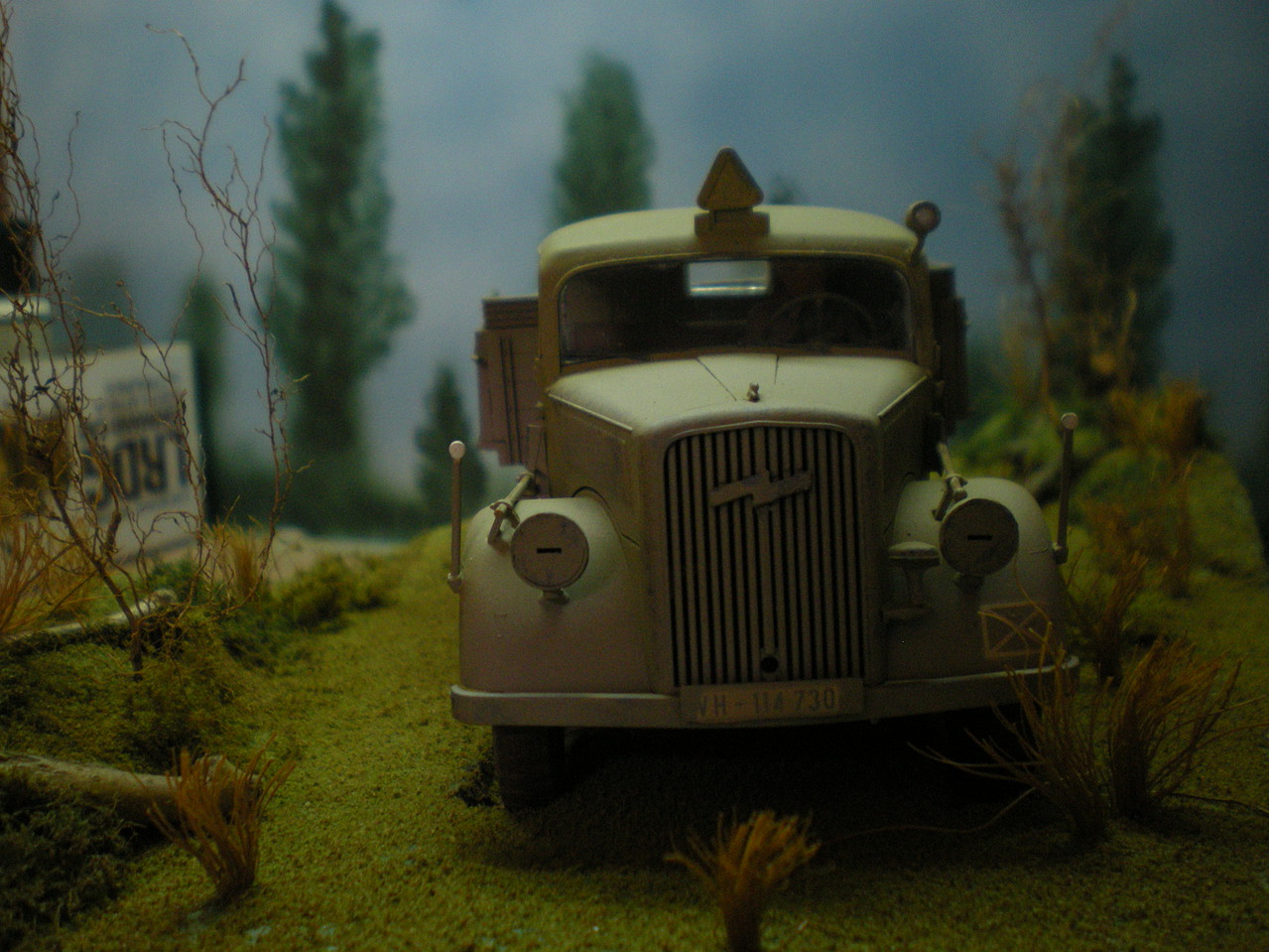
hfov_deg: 49.0
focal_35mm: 38
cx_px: 634
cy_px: 476
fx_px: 1393
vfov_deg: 37.7
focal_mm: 6.3
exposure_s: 1/17
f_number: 3.1
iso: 200
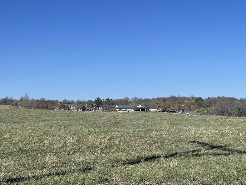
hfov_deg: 30.3
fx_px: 455
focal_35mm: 64
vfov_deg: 22.9
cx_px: 123
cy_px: 92
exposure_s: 1/1575
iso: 20
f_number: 2.2
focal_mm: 7.5
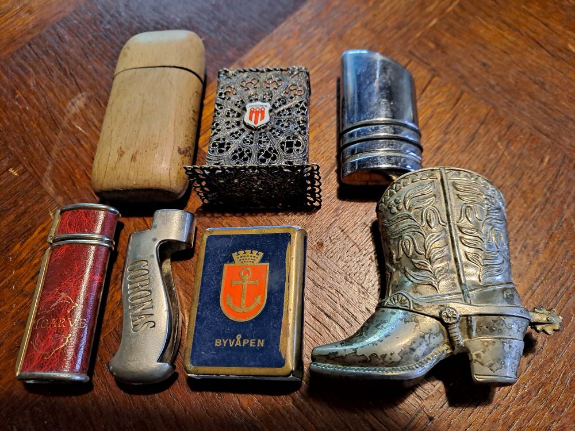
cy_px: 216
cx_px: 288
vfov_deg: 54.9
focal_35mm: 25
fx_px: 415
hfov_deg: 69.4
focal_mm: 4.65
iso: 400
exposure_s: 1/33
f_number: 1.8
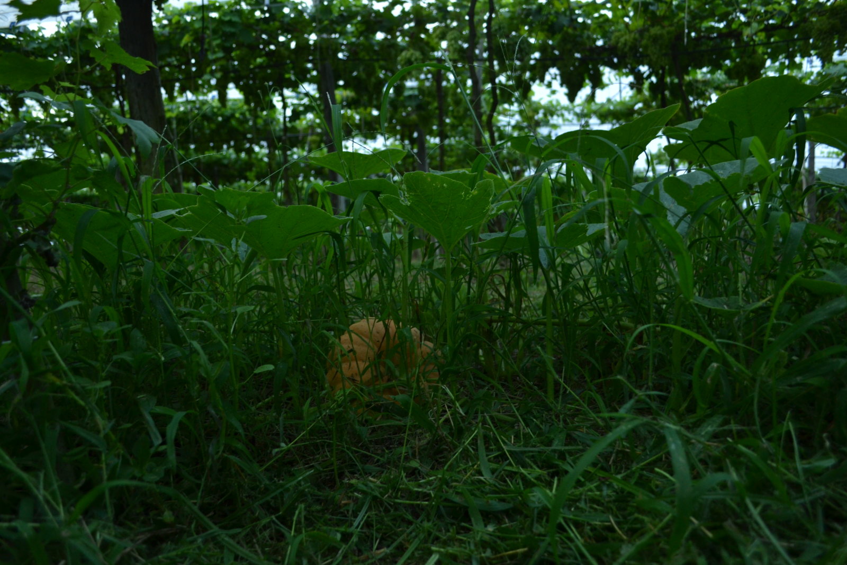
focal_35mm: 30
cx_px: 424
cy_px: 282
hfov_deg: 61.9
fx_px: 706
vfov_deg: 43.6
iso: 400
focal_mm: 20
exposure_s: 1/40
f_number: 3.8
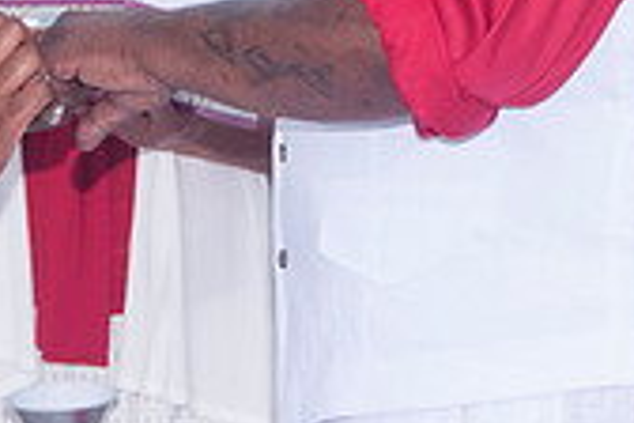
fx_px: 7467
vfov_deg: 3.2
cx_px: 94
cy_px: -202
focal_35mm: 424
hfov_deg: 4.9
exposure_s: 1/125
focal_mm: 82
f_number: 5.6
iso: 200
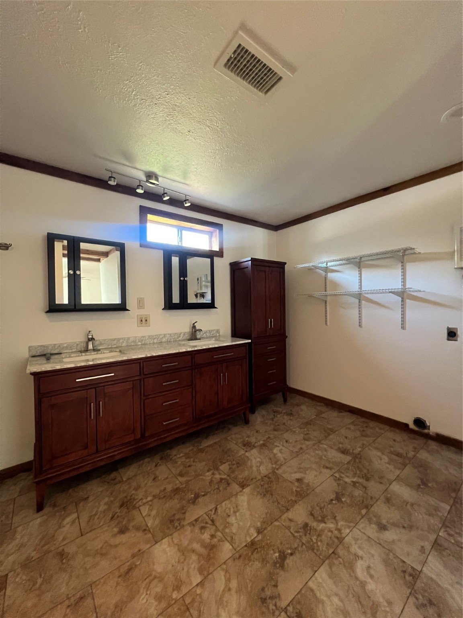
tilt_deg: -0.9
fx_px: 232
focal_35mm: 13
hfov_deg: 89.9
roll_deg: +1.1
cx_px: 232
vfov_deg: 106.2
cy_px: 309
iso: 800
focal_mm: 1.57
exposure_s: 1/60
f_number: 1.8
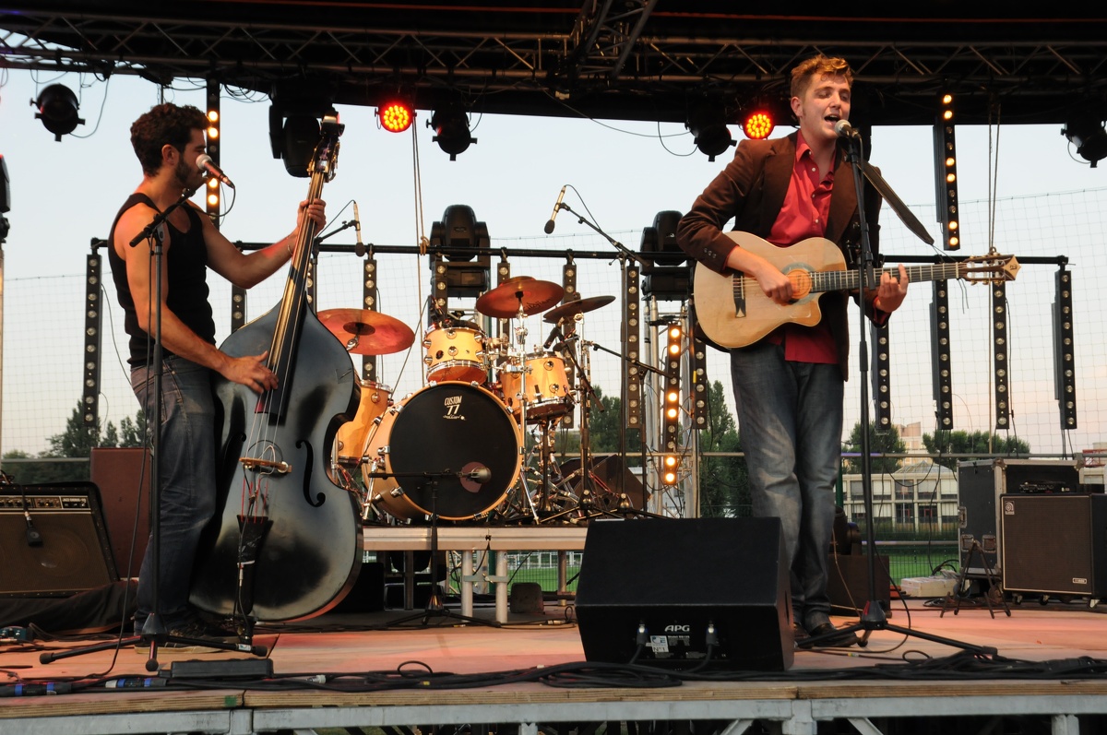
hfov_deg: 37.9
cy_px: 368
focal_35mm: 52
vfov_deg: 25.7
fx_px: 1612
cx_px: 554
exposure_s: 1/80
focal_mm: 35
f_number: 8
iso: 800
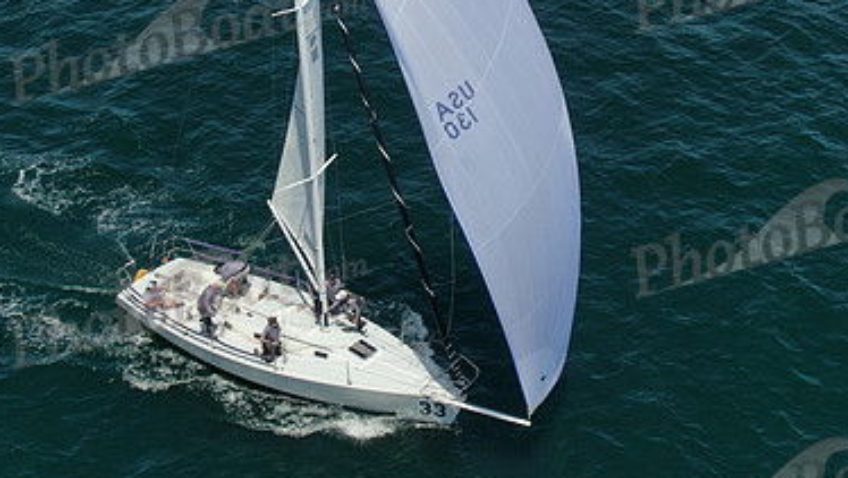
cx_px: 501
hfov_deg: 26.1
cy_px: 135
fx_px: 1823
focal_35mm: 81
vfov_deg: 14.9
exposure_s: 1/1250
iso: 100
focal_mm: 8.6
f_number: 3.8
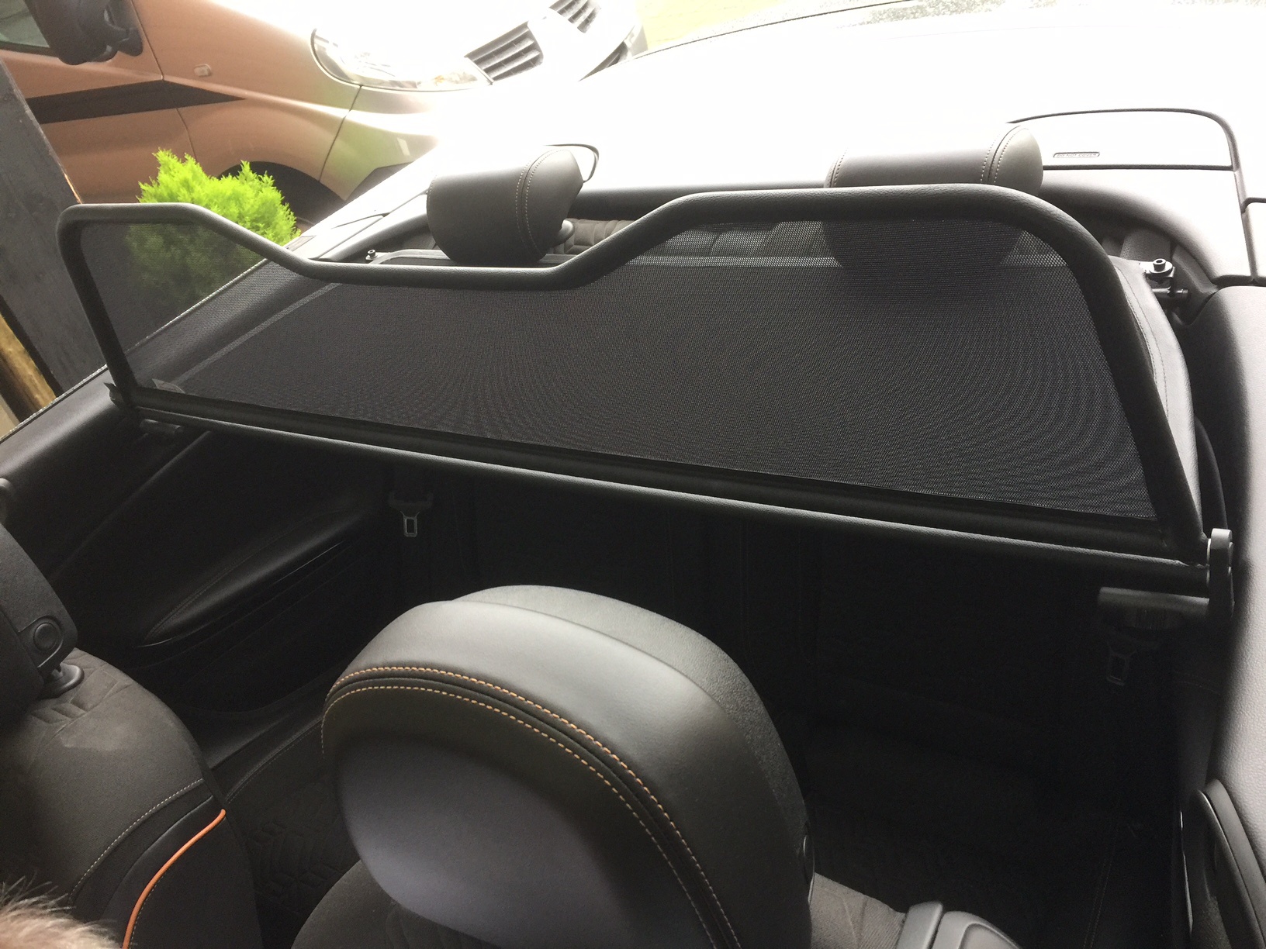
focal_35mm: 29
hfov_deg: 61.7
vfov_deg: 48.2
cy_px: 474
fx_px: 1061
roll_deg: +18.0
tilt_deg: -33.5
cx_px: 633
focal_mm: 4.15
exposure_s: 1/33
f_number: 2.2
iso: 80
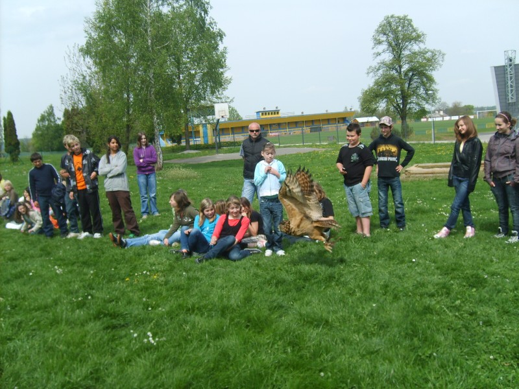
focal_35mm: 35
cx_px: 260
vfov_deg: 40.7
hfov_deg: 52.6
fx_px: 525
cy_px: 194
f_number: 2.8
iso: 50
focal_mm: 5.8
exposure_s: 1/1000
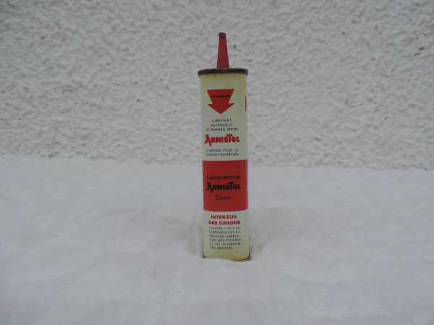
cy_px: 162
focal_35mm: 24
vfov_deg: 56.8
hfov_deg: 71.6
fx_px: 301
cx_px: 217
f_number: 3
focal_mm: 4.3
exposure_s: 1/400
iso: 80
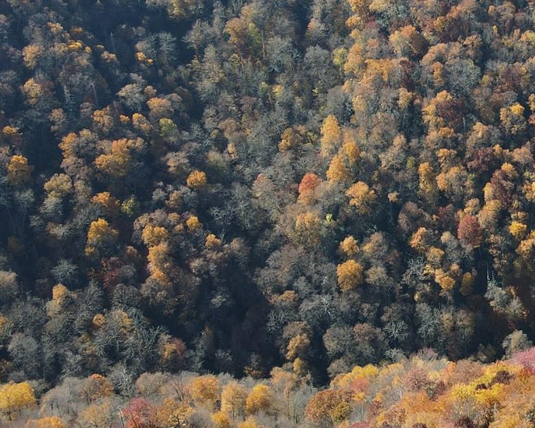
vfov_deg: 24.6
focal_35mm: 61
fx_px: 966
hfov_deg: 27.7
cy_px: 86
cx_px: 621
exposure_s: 1/200
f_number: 2.8
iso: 100
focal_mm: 4.5
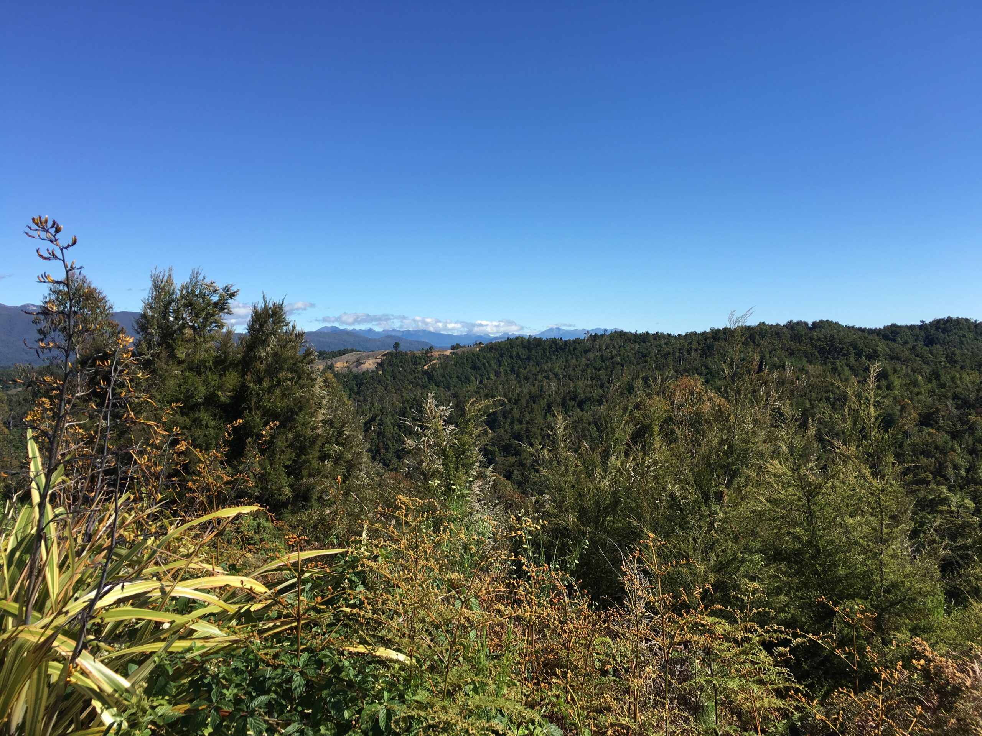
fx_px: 823
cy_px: 368
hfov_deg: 61.7
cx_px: 491
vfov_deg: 48.2
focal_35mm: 29
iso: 25
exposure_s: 1/1326
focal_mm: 4.15
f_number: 2.2
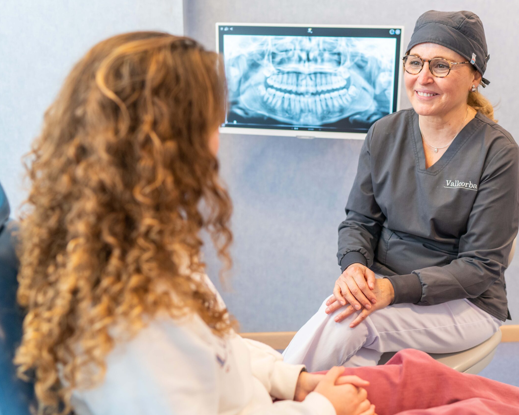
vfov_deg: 37.3
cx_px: 294
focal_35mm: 40
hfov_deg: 45.7
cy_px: 209
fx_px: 614
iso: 1250
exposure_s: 1/250
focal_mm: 35
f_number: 2.2
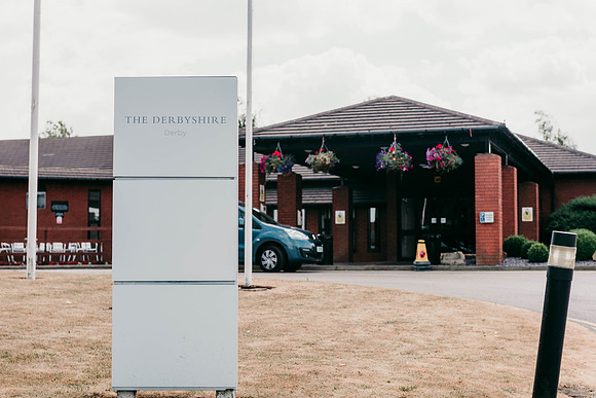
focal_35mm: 62
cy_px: 199
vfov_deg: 21.9
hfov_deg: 32.3
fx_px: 1028
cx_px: 298
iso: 100
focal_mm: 62
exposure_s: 1/320
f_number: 5.6
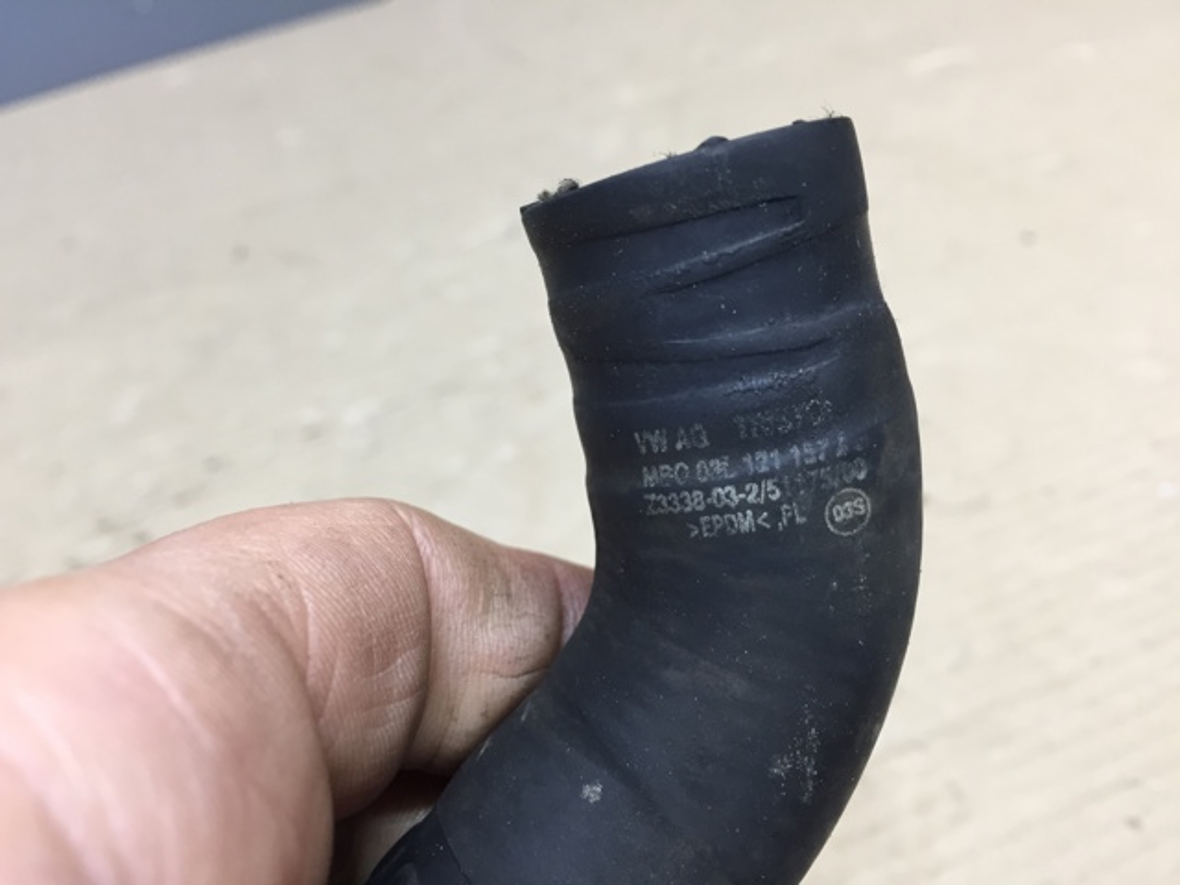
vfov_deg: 48.2
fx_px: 989
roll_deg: +11.3
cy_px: 442
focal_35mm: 29
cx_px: 590
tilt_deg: -40.3
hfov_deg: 61.7
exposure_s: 1/33
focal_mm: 4.15
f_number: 2.2
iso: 100
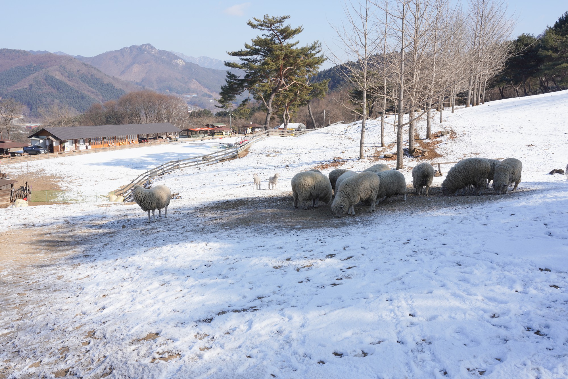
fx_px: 521
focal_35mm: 33
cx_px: 284
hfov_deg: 57.2
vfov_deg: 40.0
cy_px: 190
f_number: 13
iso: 100
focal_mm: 33
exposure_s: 1/100
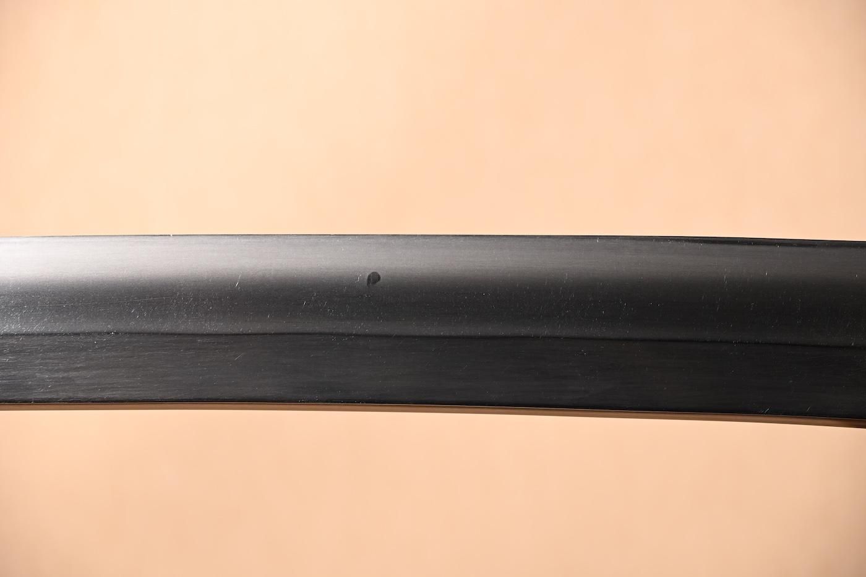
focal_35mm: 108
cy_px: 288
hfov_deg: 18.9
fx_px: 2598
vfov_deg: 12.7
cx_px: 433
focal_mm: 72
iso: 100
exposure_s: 1/2
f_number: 5.3
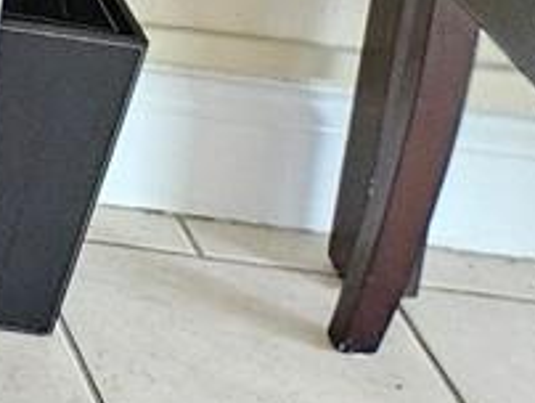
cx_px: -1438
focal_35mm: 182
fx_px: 2816
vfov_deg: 7.1
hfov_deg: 8.0
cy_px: -899
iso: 500
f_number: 1.8
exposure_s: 1/120
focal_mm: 5.4
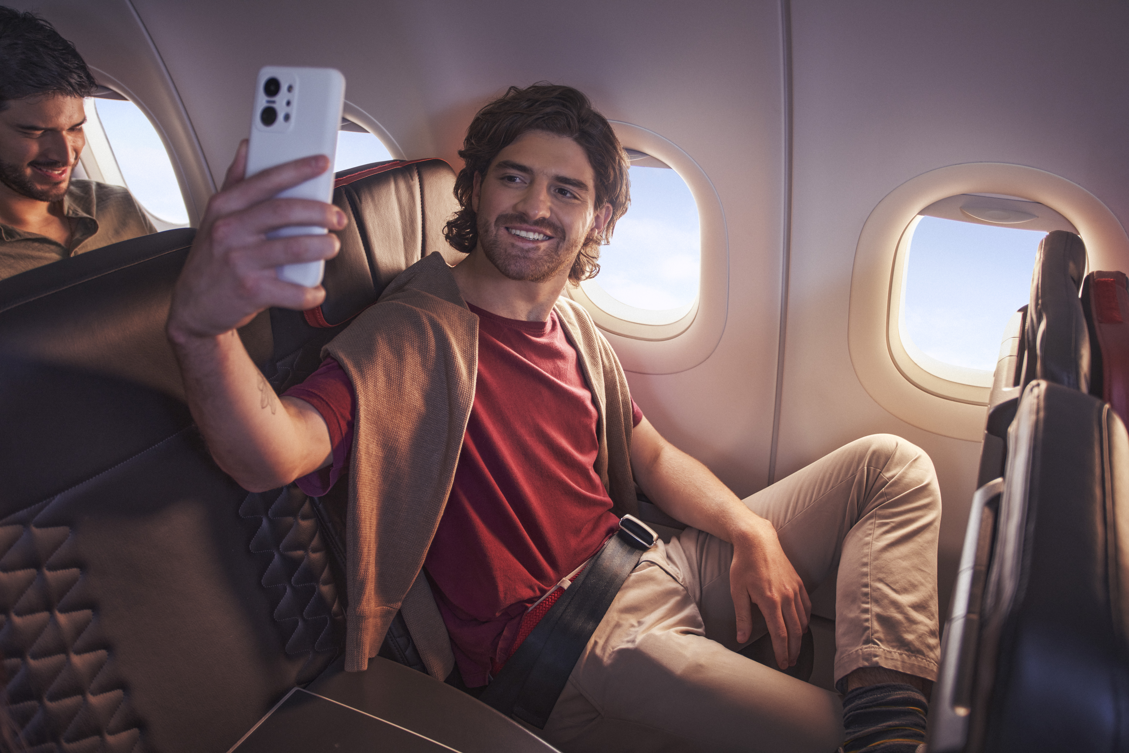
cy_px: 376
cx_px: 564
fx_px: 1035
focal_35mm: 33
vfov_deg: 40.0
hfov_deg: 57.2
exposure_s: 1/160
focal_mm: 33
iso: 250
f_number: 4
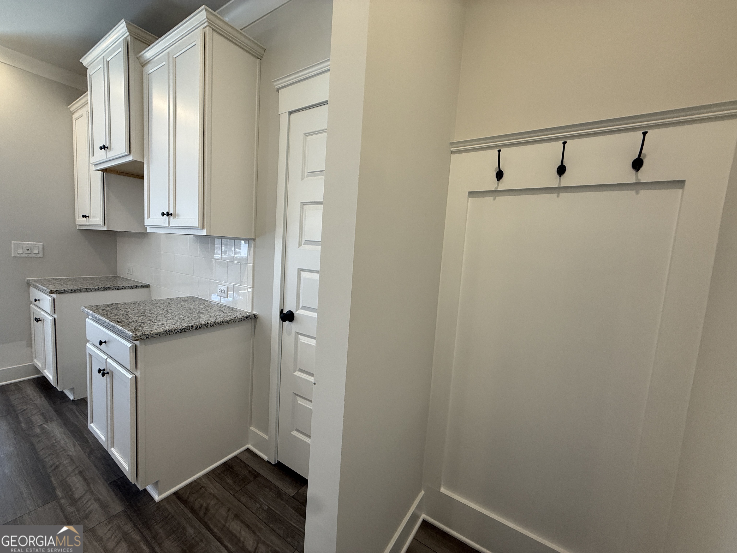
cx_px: 368
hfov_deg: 102.1
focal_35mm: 14
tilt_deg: -4.9
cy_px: 276
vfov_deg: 85.7
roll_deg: -3.3
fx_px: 298
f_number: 2.2
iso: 160
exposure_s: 1/120
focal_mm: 2.22
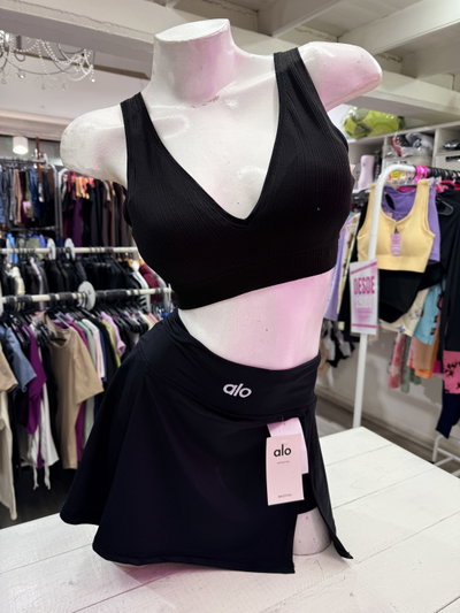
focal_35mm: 24
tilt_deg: -11.0
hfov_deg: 56.8
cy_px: 306
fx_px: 425
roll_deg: -2.0
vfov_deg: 71.6
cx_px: 230
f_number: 1.78
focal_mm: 6.76
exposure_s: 1/100
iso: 80
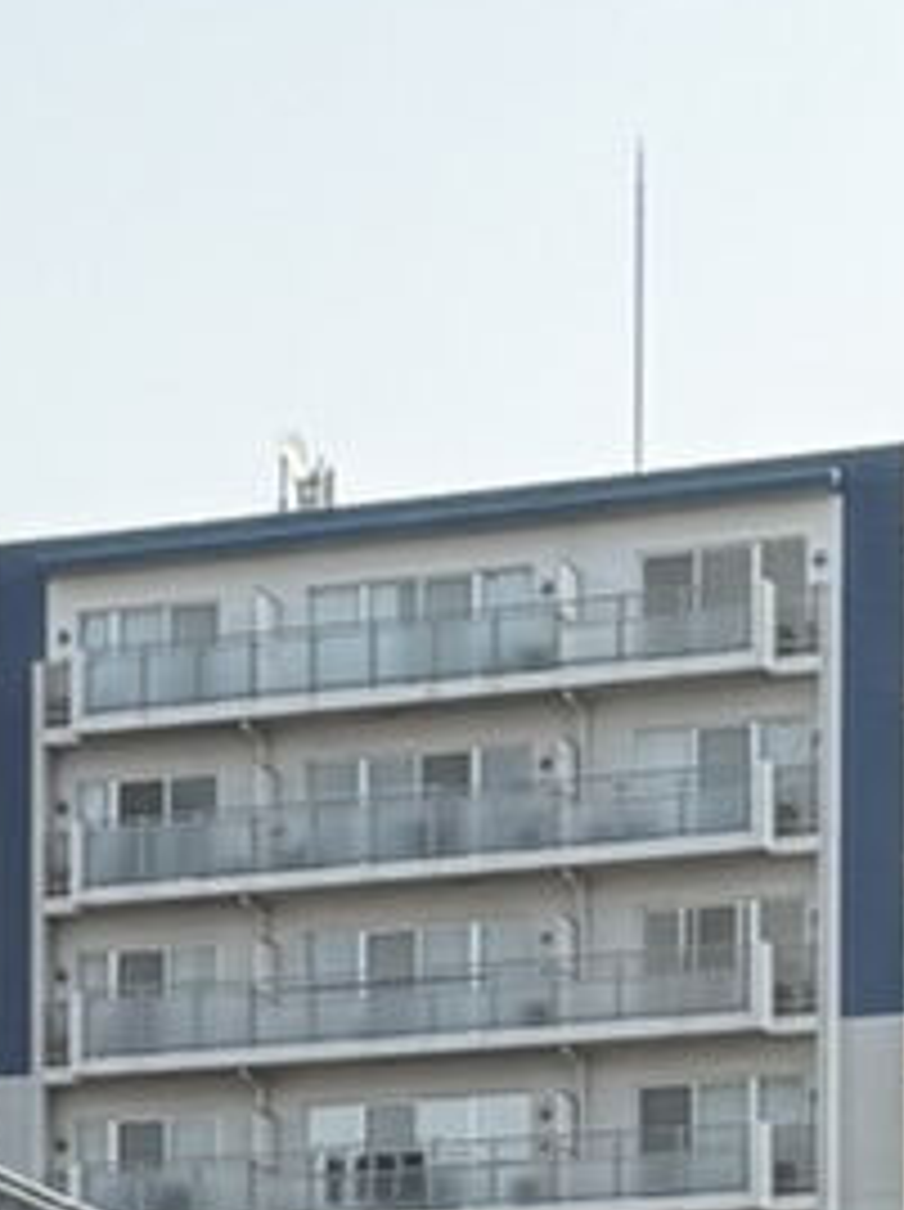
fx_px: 6387
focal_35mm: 183
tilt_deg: +2.1
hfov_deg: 7.8
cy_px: 1808
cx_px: -864
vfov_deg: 10.5
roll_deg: -0.7
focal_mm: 6.76
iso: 80
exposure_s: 1/3802
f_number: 1.78
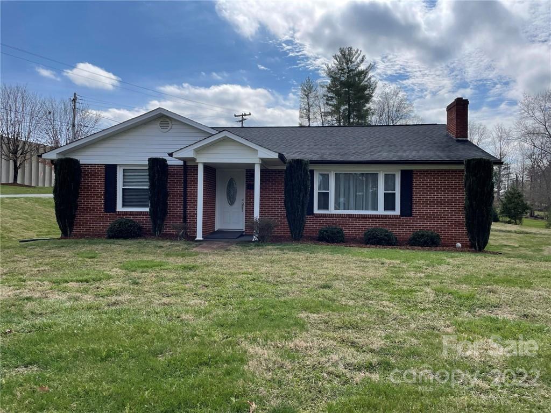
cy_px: 206
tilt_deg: +0.4
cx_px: 276
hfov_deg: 67.3
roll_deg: -0.7
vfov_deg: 53.1
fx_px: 414
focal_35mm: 26
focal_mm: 4.2
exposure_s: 1/4464
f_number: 1.6
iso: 32
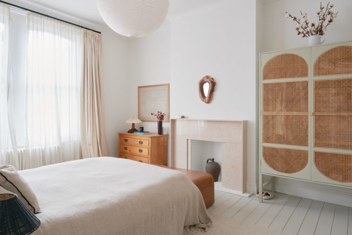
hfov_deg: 73.7
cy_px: 118
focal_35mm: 24
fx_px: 235
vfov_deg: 53.1
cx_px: 176
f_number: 11
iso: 200
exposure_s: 1/4
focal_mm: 16
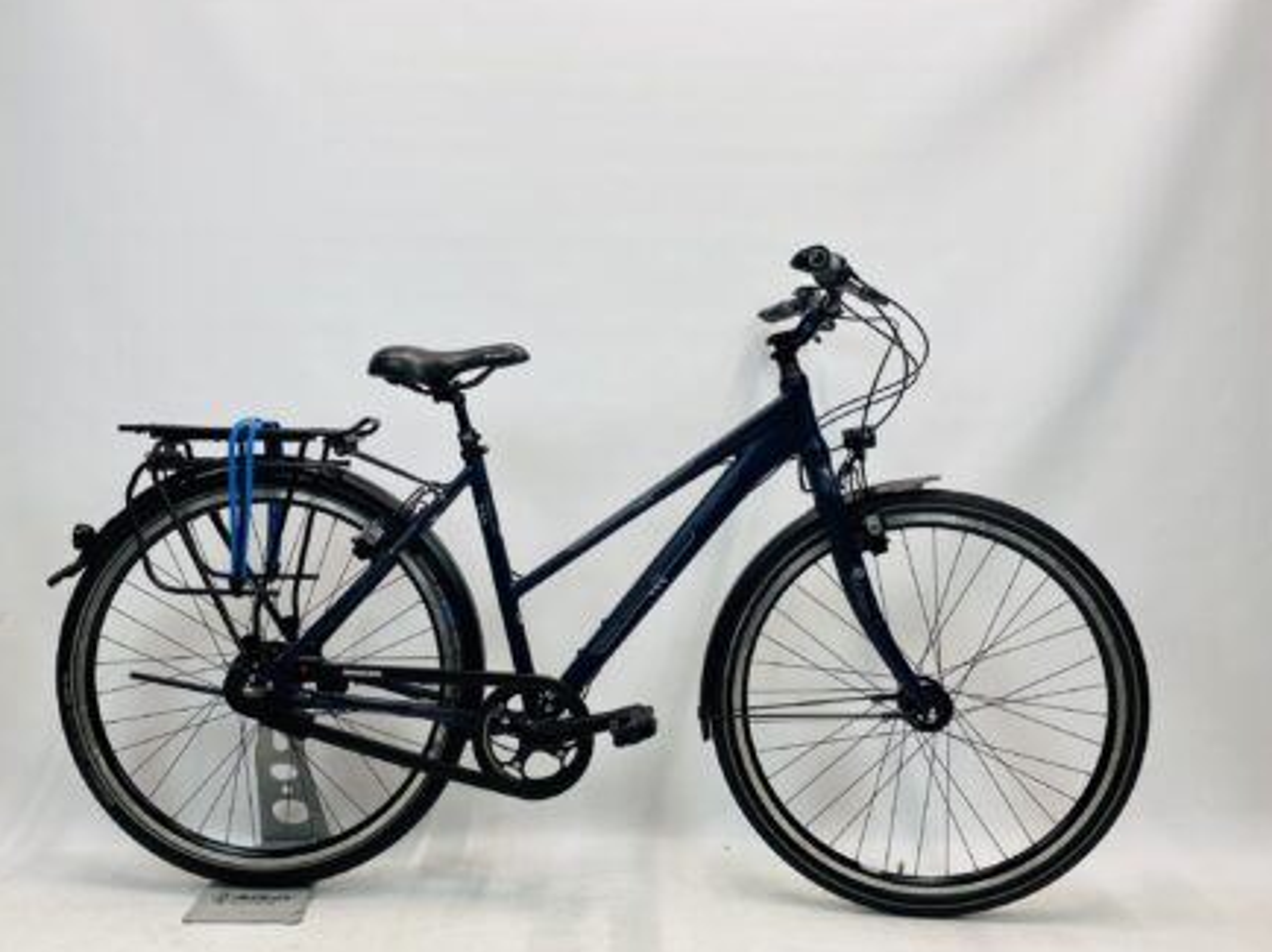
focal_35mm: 27
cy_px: 475
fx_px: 992
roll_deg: -0.9
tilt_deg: -2.8
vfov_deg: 51.3
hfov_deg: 65.4
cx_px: 630
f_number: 1.8
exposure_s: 1/100
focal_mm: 4.25
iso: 50
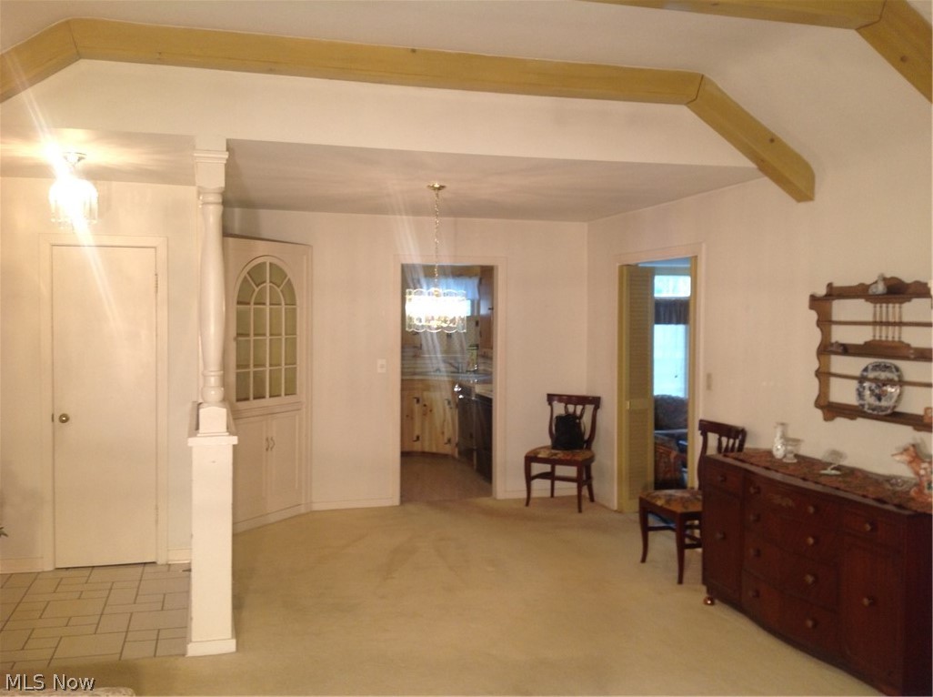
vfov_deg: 40.6
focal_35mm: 35
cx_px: 466
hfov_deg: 52.7
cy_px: 348
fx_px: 942
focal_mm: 4.28
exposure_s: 1/20
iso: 50
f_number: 2.4
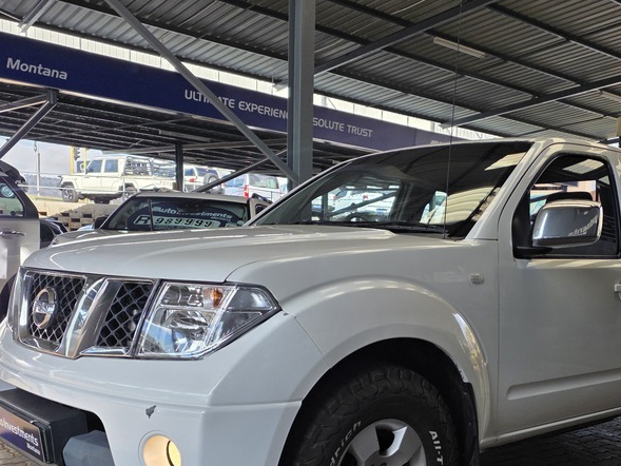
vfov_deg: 35.0
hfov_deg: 46.3
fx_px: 718
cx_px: 399
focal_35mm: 40
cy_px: 363
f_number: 1.7
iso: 32
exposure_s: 1/359
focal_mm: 6.25
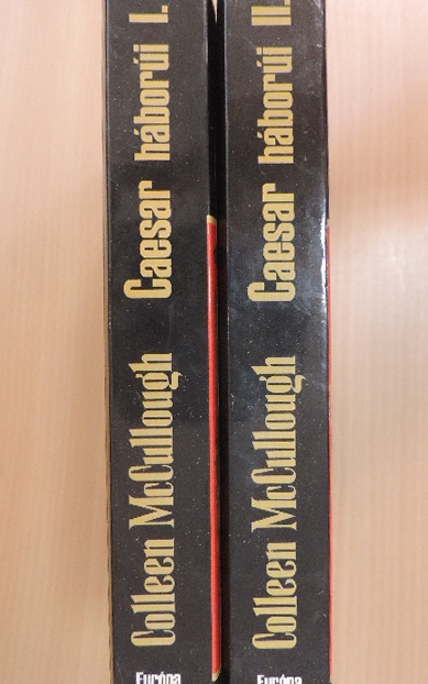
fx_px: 672
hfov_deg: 35.3
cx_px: 218
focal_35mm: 36
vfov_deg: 54.0
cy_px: 346
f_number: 3.2
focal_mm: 5.8
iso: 1400
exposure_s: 1/60
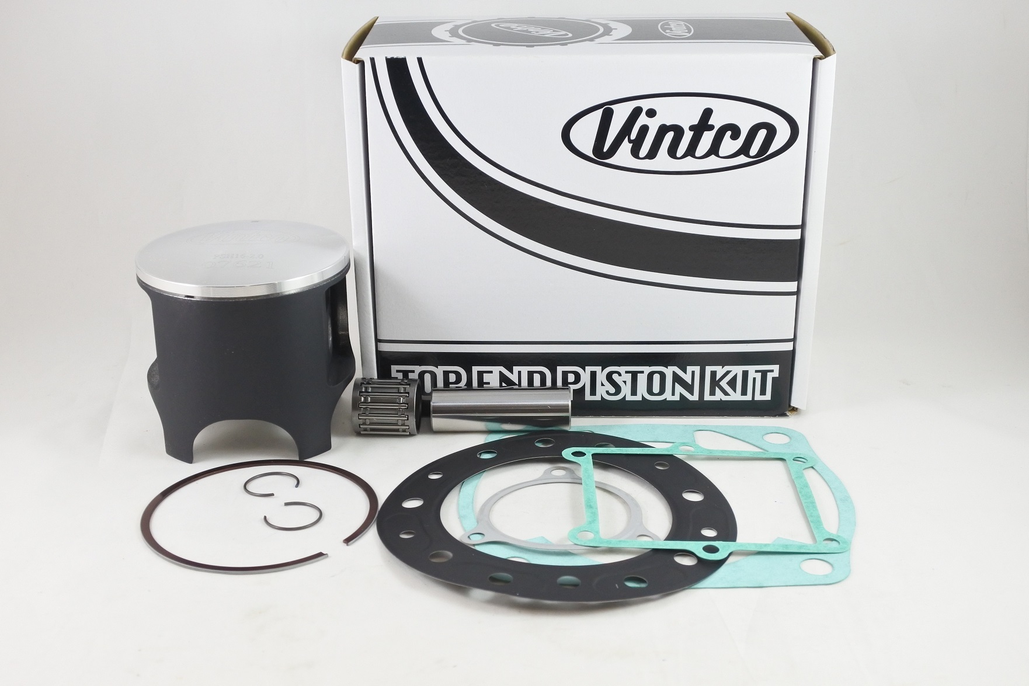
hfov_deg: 49.5
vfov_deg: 34.2
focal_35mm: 39
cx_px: 514
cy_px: 343
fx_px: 1115
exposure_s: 1/125
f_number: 4.2
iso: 560
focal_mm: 14.7
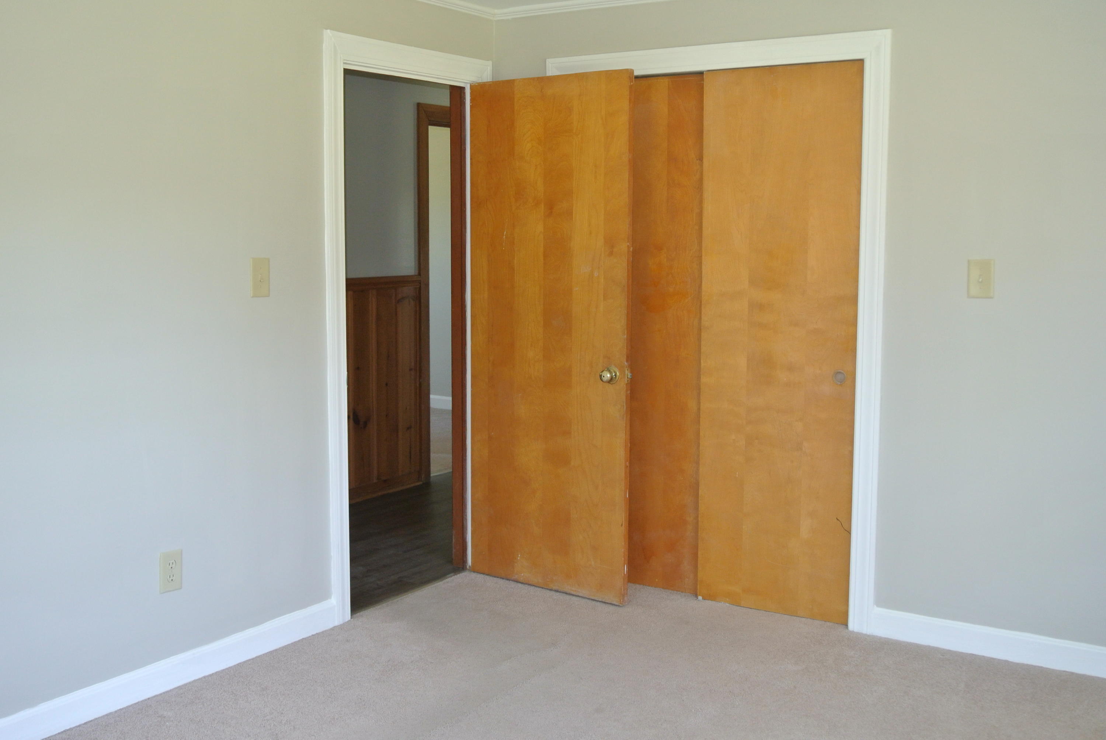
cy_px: 370
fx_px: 1200
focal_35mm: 39
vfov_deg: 34.3
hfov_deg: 49.5
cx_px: 553
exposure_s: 1/60
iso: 400
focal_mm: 14.5
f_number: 4
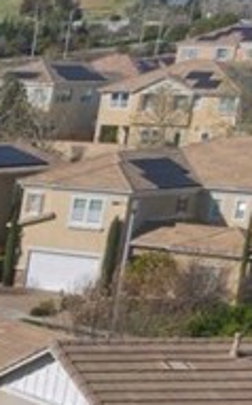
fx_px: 903
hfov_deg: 9.0
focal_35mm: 82
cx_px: -671
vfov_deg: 22.0
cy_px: 563
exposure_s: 1/8000
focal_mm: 10
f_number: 5
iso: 800
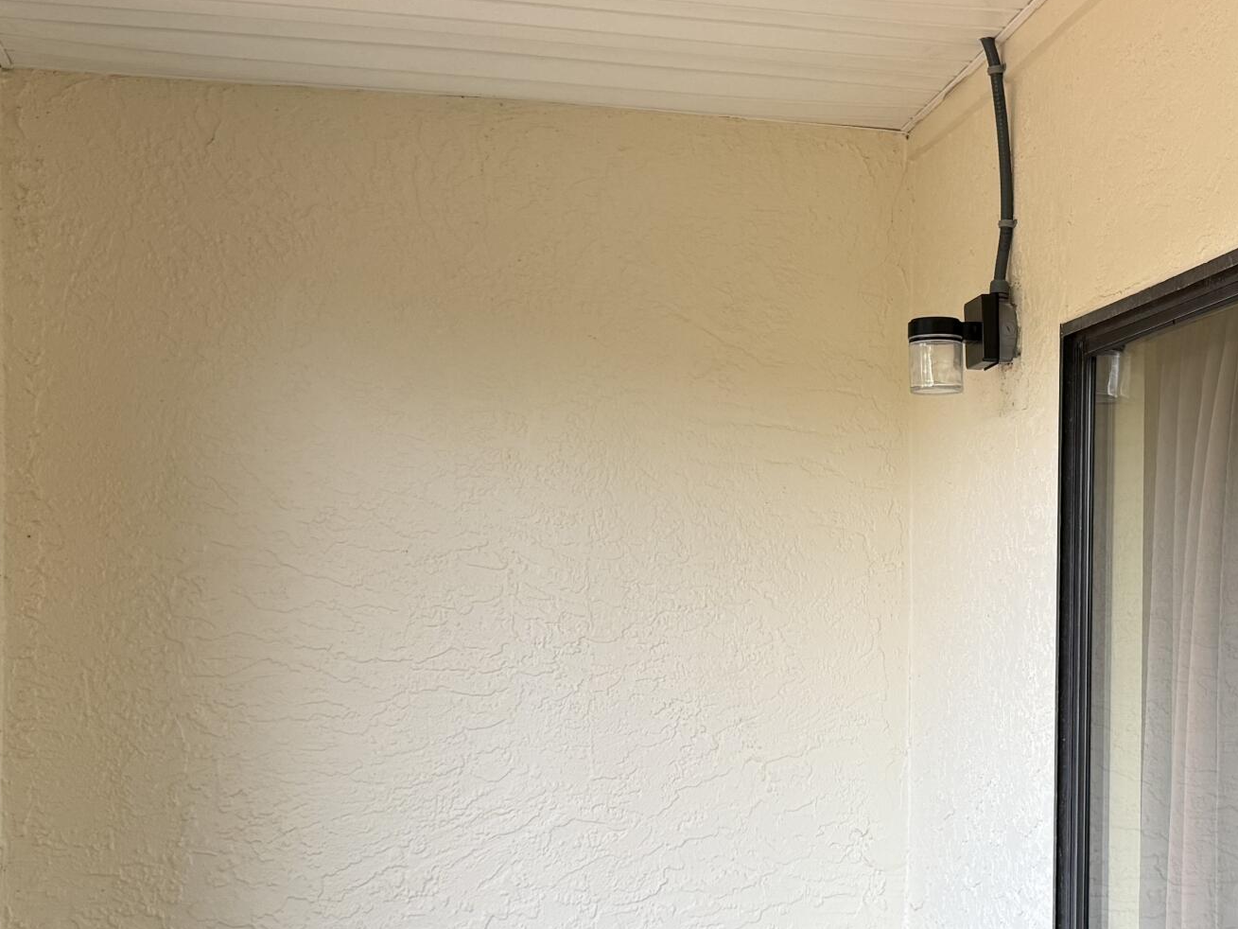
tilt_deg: +0.1
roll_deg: -0.2
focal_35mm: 55
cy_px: 619
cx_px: 1040
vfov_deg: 26.4
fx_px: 1967
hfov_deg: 33.6
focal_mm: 6.76
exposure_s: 1/121
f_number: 1.78
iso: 125
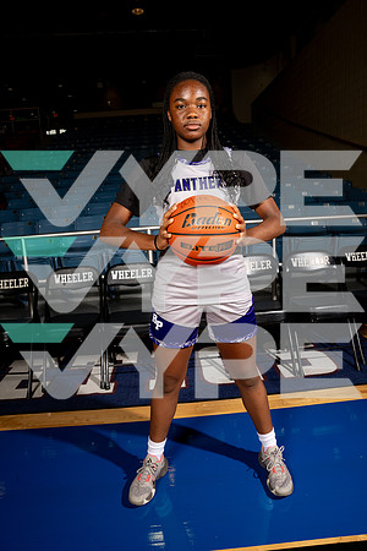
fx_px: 367
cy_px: 276
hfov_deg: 53.1
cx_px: 184
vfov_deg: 73.7
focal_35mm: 24
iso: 250
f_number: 7.1
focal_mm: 24
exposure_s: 1/125
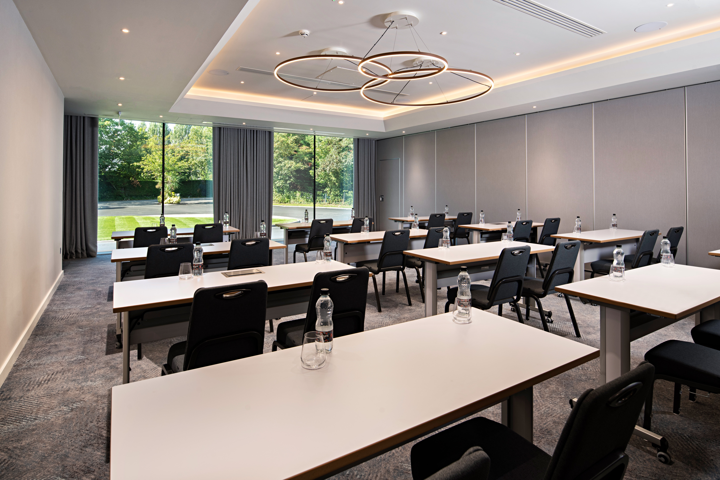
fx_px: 380
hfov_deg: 86.9
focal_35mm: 19
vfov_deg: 64.6
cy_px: 240
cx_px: 360
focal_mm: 19
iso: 200
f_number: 9
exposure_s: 1/4
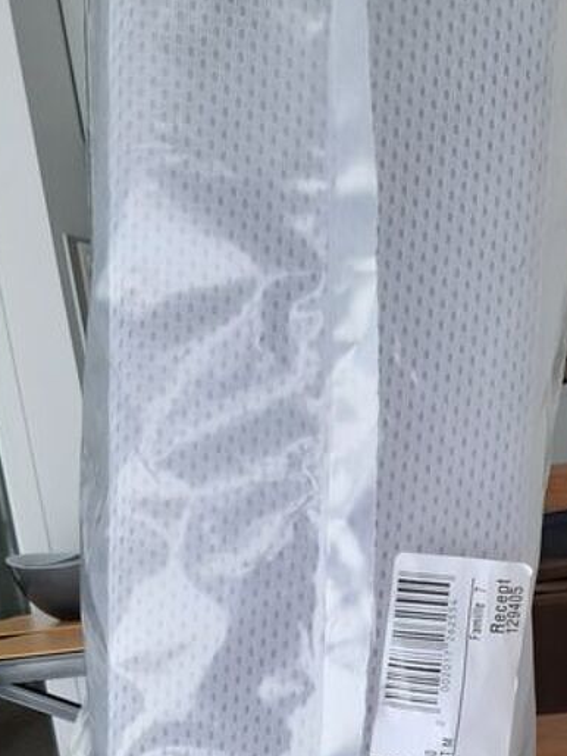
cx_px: 430
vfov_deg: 26.5
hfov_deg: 20.8
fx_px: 1528
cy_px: 727
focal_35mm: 70
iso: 125
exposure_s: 1/50
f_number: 1.7
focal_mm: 3.93
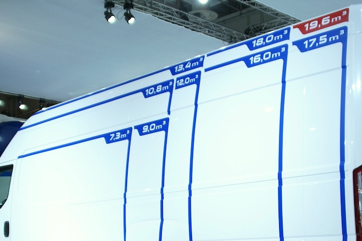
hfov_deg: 35.0
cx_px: 197
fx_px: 573
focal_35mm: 57
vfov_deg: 23.6
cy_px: 180
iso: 160
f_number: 3.5
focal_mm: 24
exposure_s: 1/25
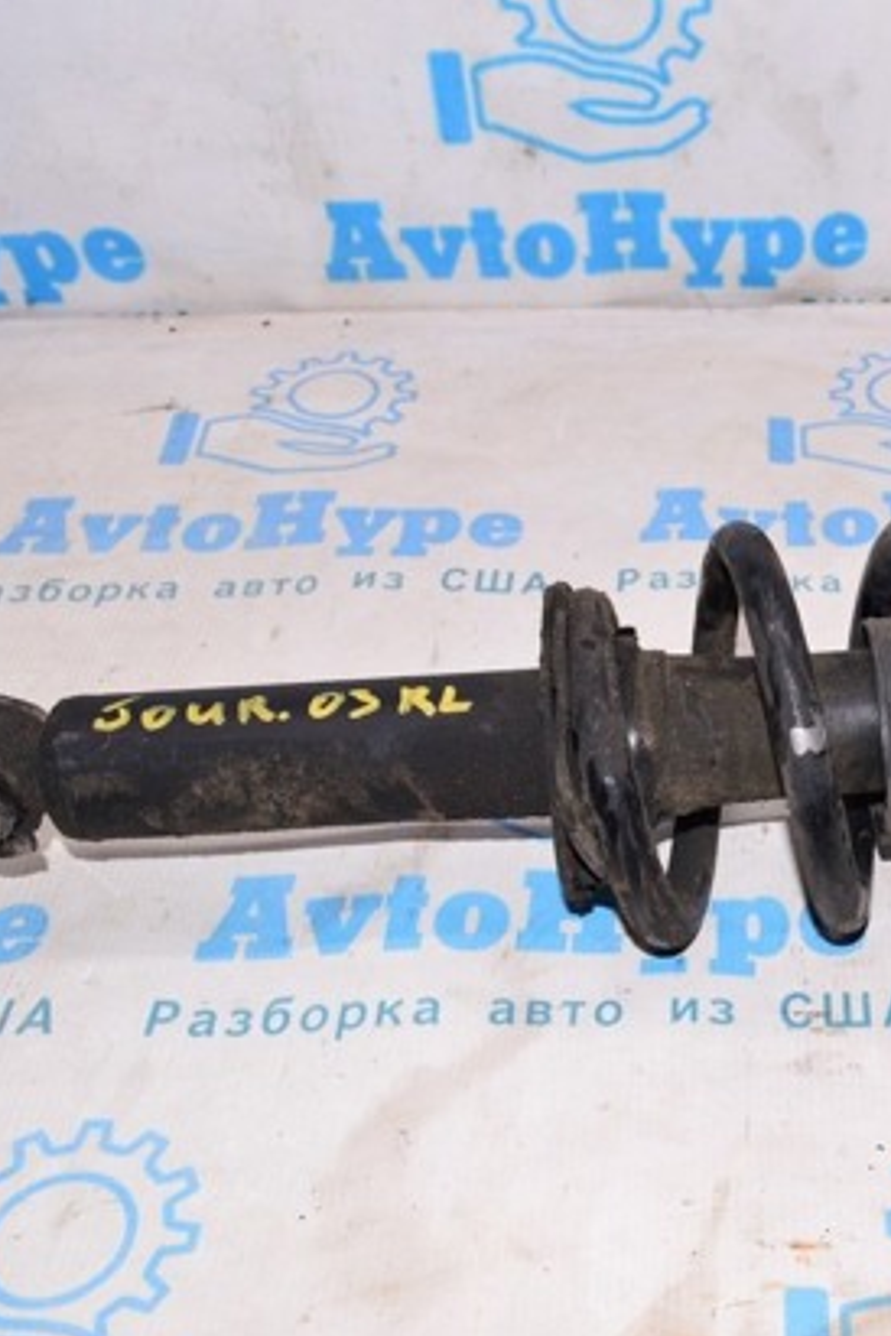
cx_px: 816
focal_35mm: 42
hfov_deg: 30.4
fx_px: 1559
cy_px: 688
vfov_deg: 46.4
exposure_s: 1/160
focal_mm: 18
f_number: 8
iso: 1600
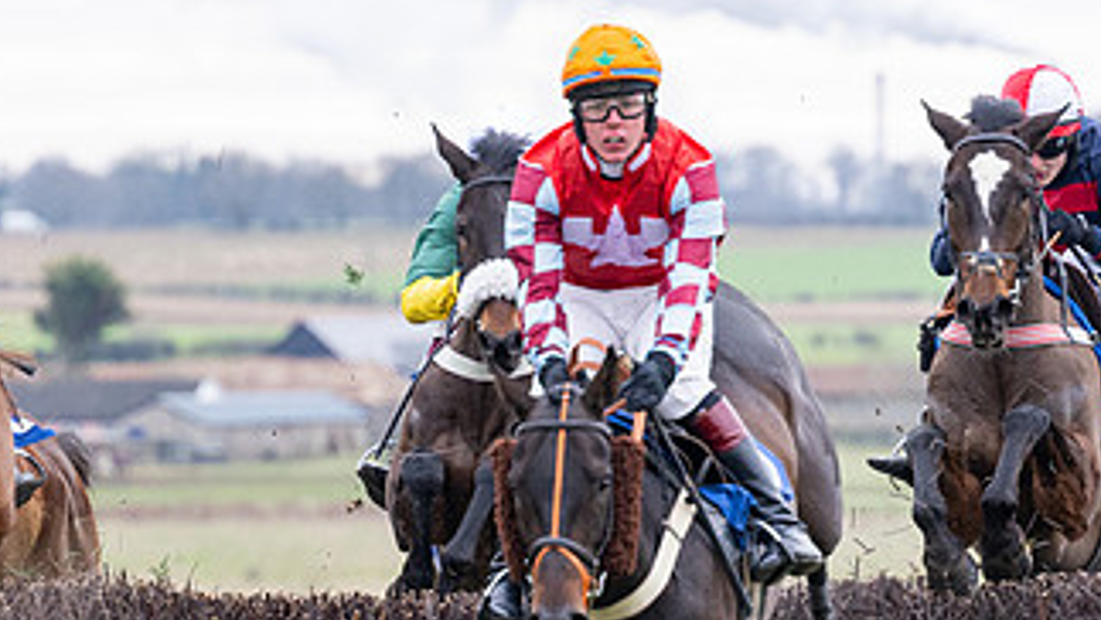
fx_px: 14399
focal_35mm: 493
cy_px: 559
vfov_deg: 2.5
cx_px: 693
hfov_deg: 4.4
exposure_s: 1/1000
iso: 1000
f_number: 4
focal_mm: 185
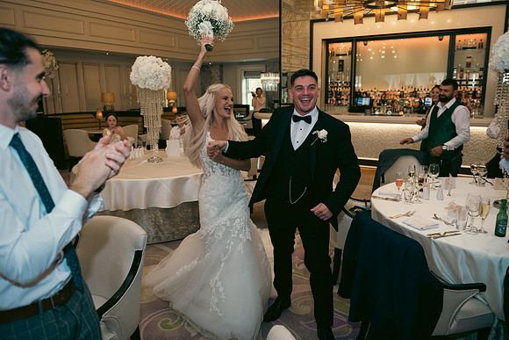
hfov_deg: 67.4
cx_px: 254
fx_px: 382
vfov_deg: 48.0
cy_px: 170
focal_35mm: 27
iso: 800
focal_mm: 27
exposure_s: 1/160
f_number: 3.5
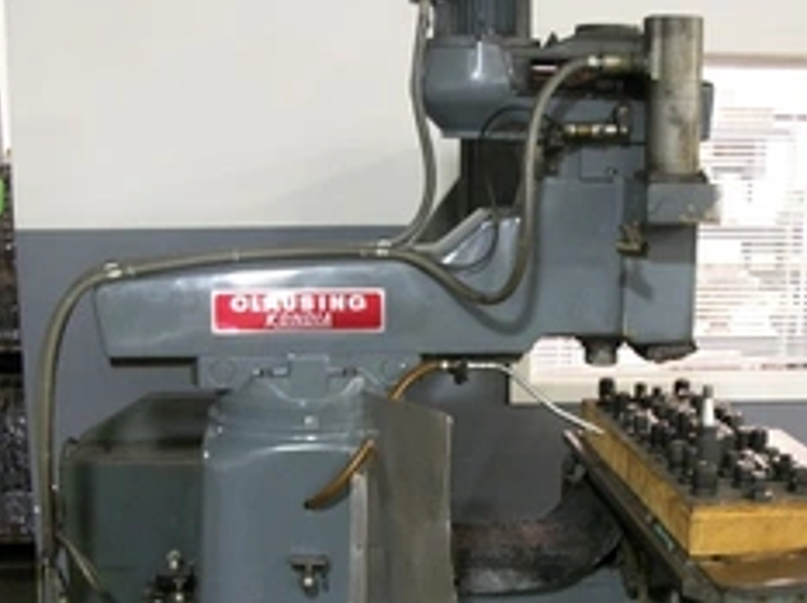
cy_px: 404
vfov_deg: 26.3
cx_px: 485
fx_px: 1280
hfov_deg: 34.9
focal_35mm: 55
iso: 179
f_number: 2.9
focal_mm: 5.7
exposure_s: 1/8
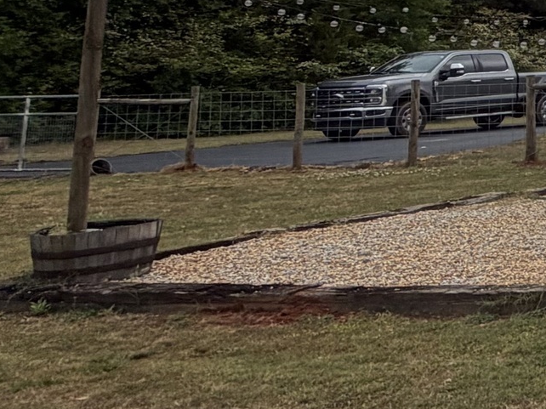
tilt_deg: +6.3
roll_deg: +0.7
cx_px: 1219
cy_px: -46
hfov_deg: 16.6
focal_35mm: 67
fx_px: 1056
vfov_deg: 20.8
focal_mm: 2.22
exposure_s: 1/1125
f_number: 2.2
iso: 20
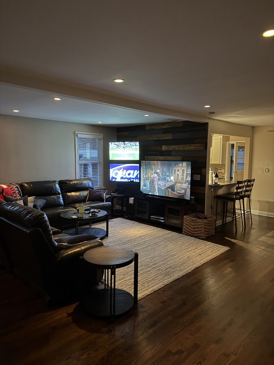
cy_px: 182
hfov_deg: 56.8
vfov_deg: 71.6
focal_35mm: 24
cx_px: 137
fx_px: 253
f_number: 1.78
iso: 1000
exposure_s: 1/15
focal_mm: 6.76
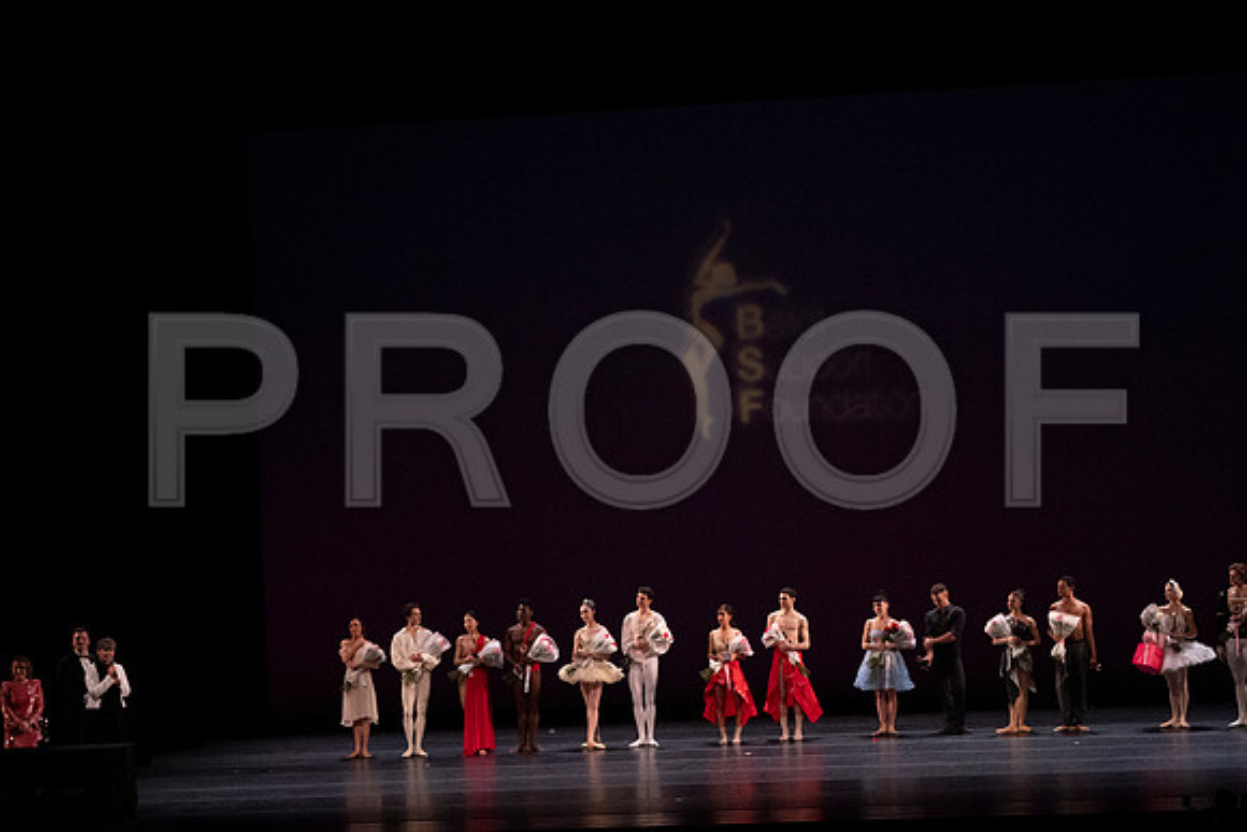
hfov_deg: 20.4
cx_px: 624
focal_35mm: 100
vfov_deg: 13.7
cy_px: 416
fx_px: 3465
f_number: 13
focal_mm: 100
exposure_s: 1/320
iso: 12800
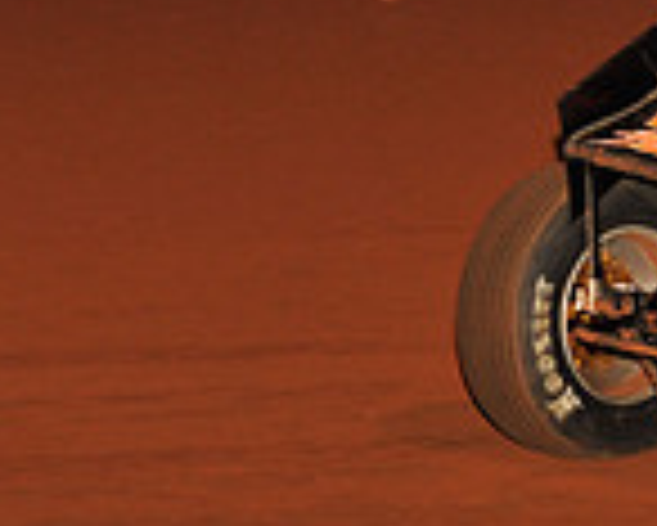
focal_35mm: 446
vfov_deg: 3.5
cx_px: 1044
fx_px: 8678
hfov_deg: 4.3
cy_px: -139
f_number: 6.3
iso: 1000
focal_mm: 120
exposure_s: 1/320
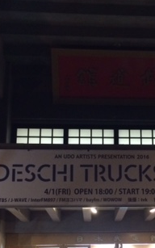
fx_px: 432
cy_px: 163
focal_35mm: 64
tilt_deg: +14.3
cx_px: 130
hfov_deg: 20.0
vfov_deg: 31.8
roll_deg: +3.2
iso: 250
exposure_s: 1/30
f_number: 2.2
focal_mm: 4.15
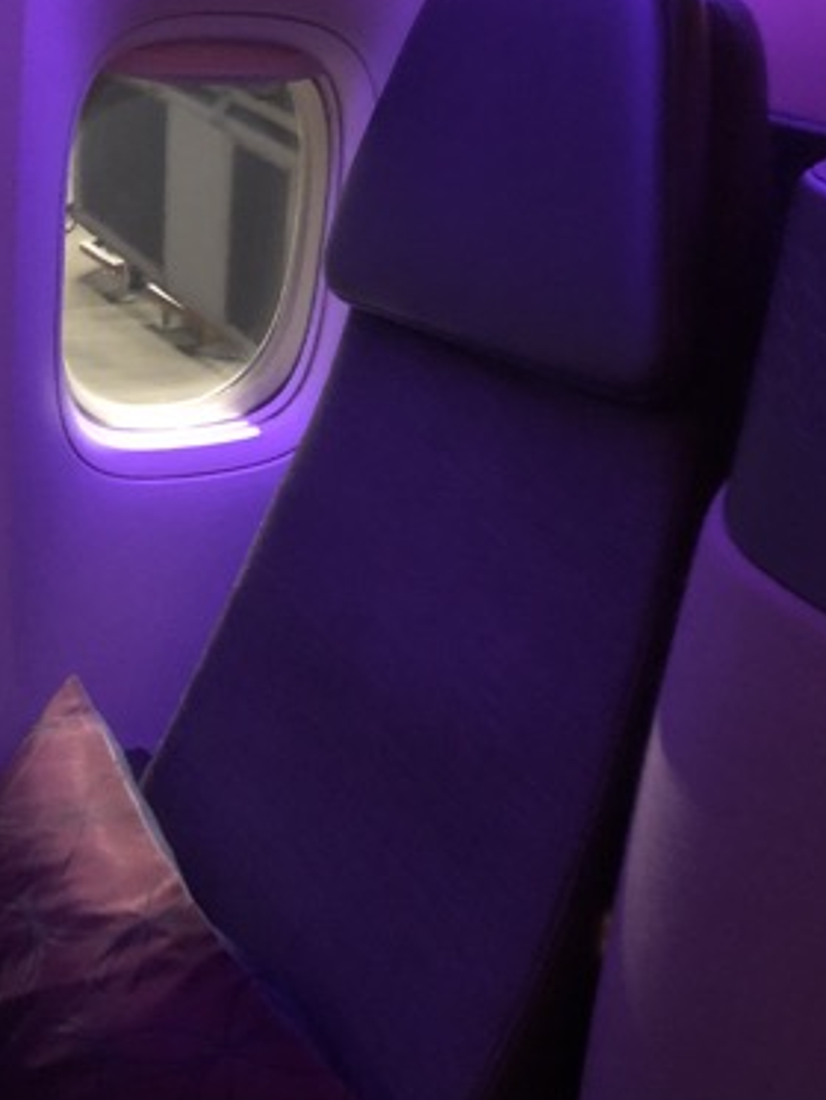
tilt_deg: -21.8
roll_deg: -3.8
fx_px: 1526
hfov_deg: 30.3
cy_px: 546
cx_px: 437
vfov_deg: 39.6
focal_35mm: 48
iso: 250
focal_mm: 3.99
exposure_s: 1/4
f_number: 1.8
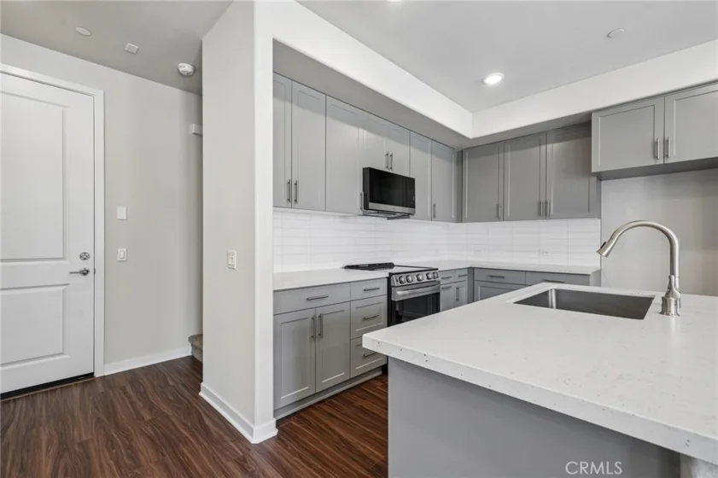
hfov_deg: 100.4
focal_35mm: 15
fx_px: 299
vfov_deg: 77.3
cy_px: 239
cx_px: 359
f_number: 9
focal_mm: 15
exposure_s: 1/20
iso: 400
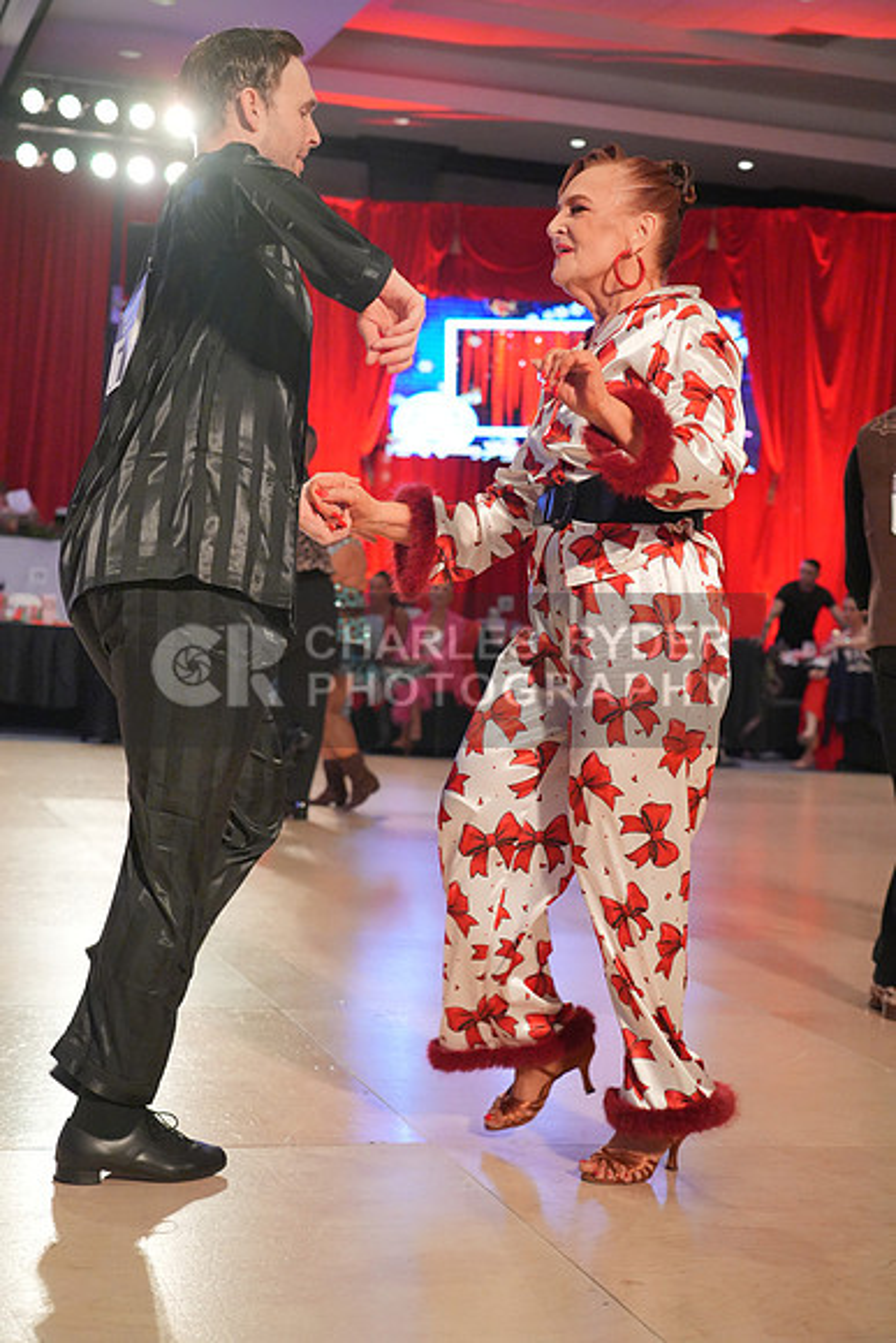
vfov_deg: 36.2
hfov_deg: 24.6
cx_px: 448
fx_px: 2052
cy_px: 672
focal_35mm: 55
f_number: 4
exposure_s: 1/400
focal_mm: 55
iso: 5000
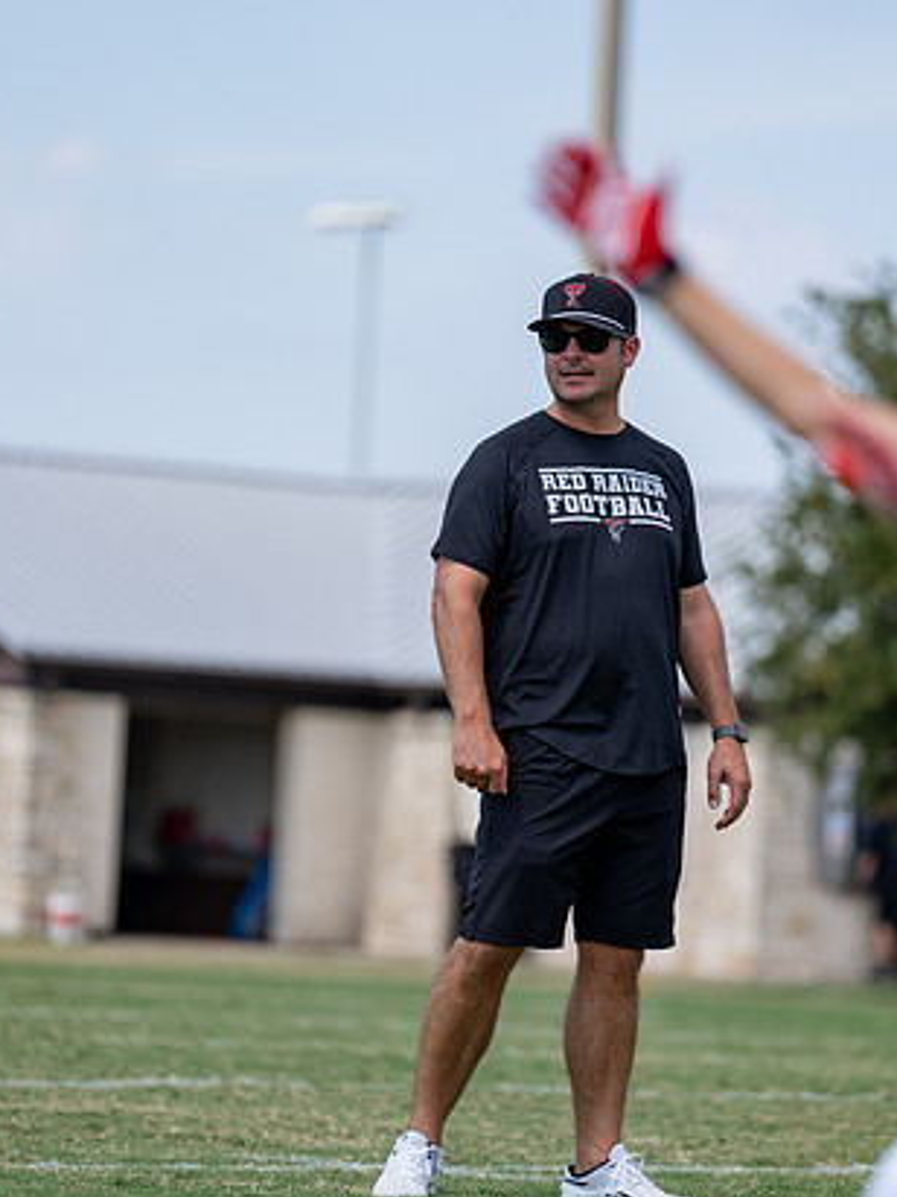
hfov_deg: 5.8
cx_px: 530
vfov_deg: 7.7
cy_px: 600
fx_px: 8919
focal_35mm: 258
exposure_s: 1/2500
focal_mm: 176
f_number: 2.8
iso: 200
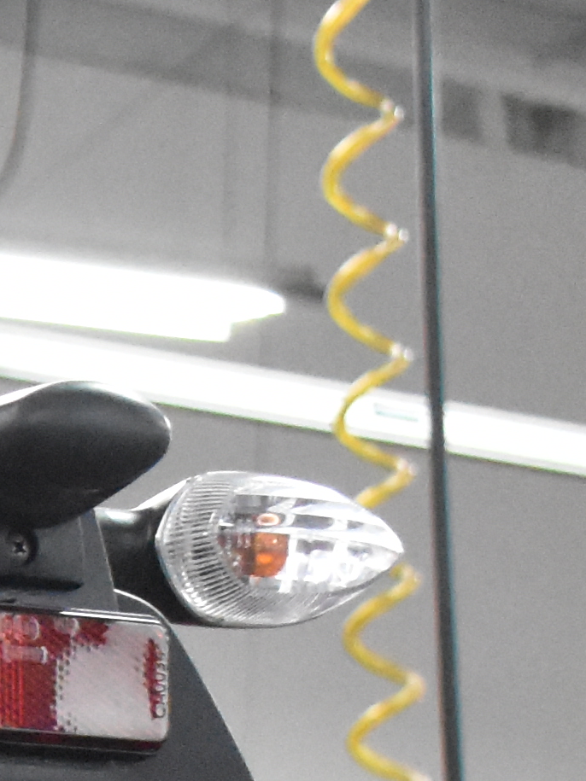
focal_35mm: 227
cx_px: -1497
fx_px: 5125
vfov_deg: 8.2
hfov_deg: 5.8
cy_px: 1666
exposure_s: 1/200
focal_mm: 24
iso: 5000
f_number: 3.8
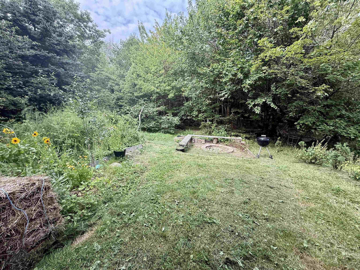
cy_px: 135
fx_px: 146
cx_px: 180
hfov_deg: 102.1
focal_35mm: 14
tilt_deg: -9.1
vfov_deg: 85.7
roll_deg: -0.6
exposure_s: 1/174
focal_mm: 2.22
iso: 50
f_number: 2.2
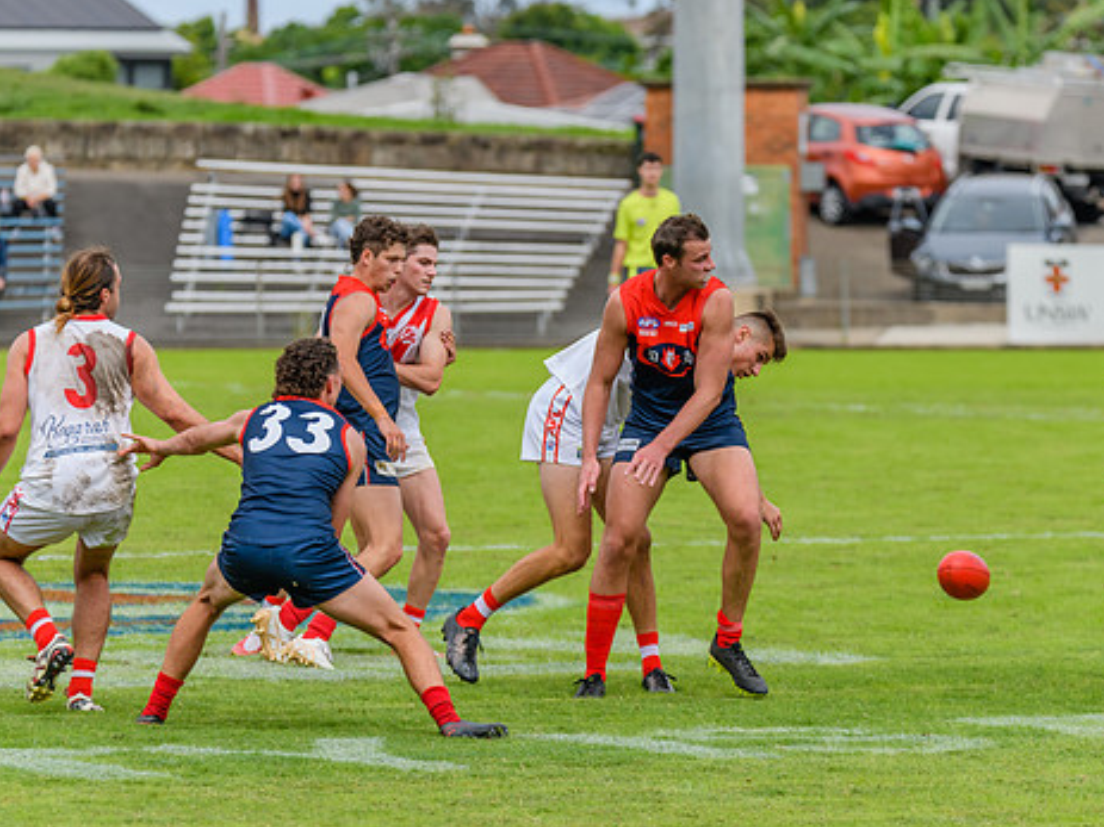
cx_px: 553
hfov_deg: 5.7
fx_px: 11064
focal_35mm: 347
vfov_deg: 4.3
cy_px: 378
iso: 800
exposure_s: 1/1600
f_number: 8
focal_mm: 280
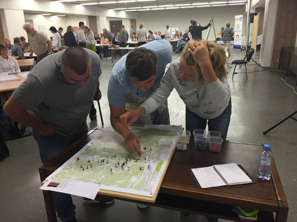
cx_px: 148
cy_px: 111
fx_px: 249
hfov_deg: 61.7
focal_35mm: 29
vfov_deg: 48.2
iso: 100
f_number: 2.2
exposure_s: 1/33
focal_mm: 4.15
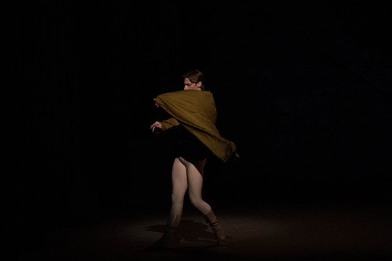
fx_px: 3431
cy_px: 130
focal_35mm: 315
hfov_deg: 6.5
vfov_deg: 4.4
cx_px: 196
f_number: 5.6
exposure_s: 1/250
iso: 8000
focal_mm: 315
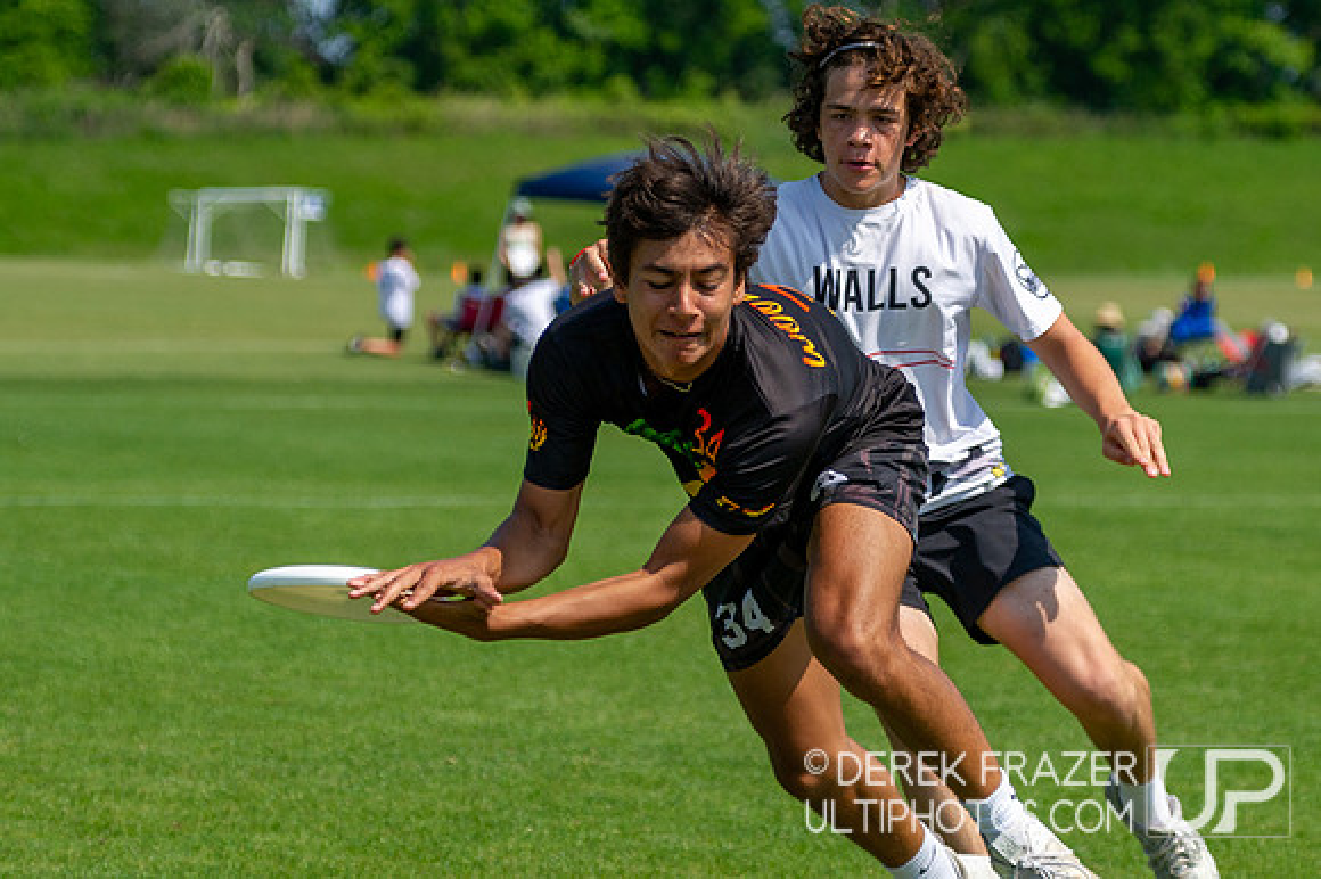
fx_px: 6677
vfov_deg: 7.5
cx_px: 674
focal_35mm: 182
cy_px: 471
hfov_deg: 11.3
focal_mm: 116
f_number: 4
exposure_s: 1/3200
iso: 250
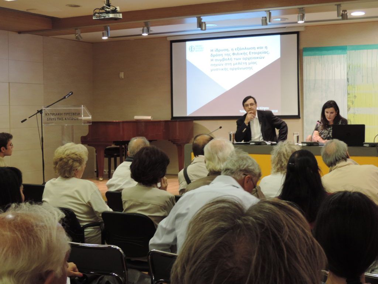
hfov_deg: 34.9
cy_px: 142
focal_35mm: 55
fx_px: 601
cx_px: 189
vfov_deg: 26.6
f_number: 3.7
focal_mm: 9.8
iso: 400
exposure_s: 1/15
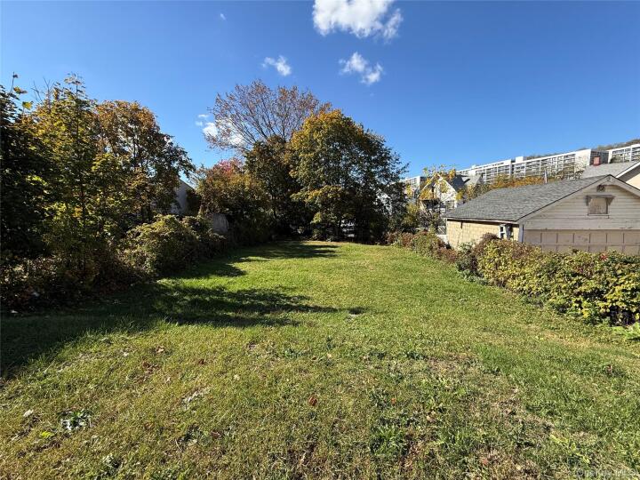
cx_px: 320
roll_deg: +1.0
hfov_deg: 102.1
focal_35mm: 14
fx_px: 259
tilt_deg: -5.3
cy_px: 240
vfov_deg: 85.7
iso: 50
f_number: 2.2
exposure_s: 1/1145
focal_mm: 2.22
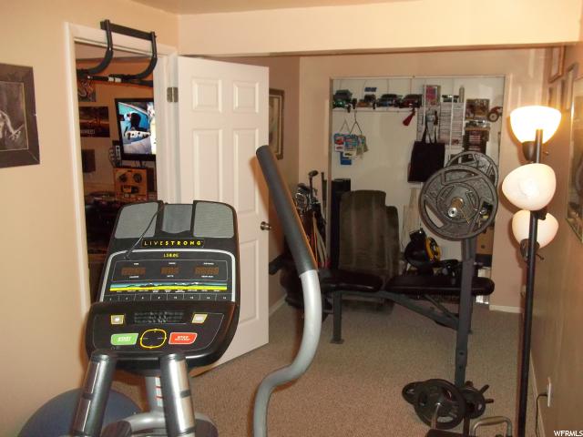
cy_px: 218
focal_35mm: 32
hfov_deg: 56.8
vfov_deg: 44.2
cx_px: 292
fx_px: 539
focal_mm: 5.7
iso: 320
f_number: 2.9
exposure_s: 1/30
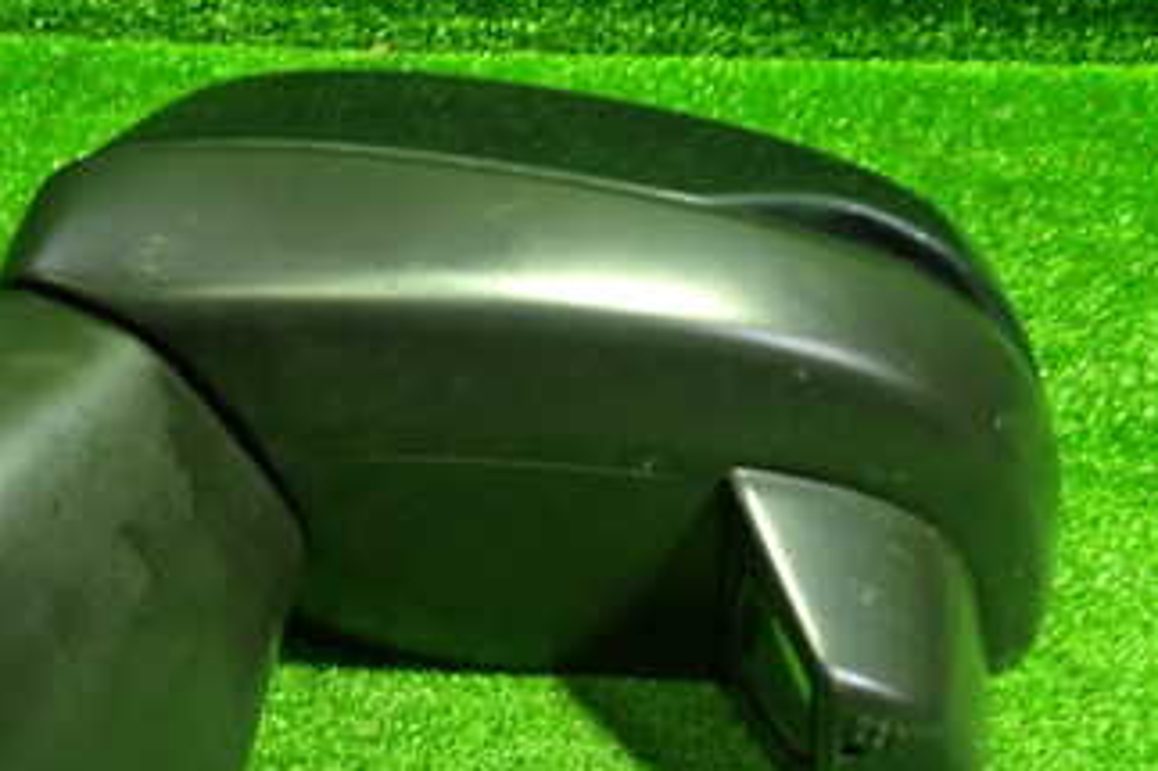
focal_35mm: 58
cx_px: 326
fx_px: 1865
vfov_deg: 22.8
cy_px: 696
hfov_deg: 34.0
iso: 500
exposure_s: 1/30
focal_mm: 5.4
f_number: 2.3
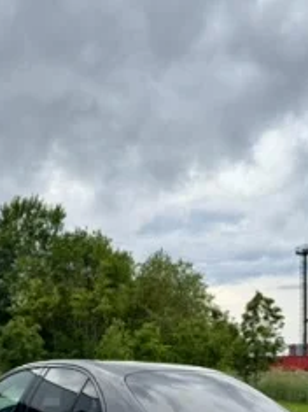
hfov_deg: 29.6
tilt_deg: -1.6
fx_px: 582
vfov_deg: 35.9
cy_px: 391
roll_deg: +0.1
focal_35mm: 49
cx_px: 130
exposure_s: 1/1488
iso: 80
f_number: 1.78
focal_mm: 6.76
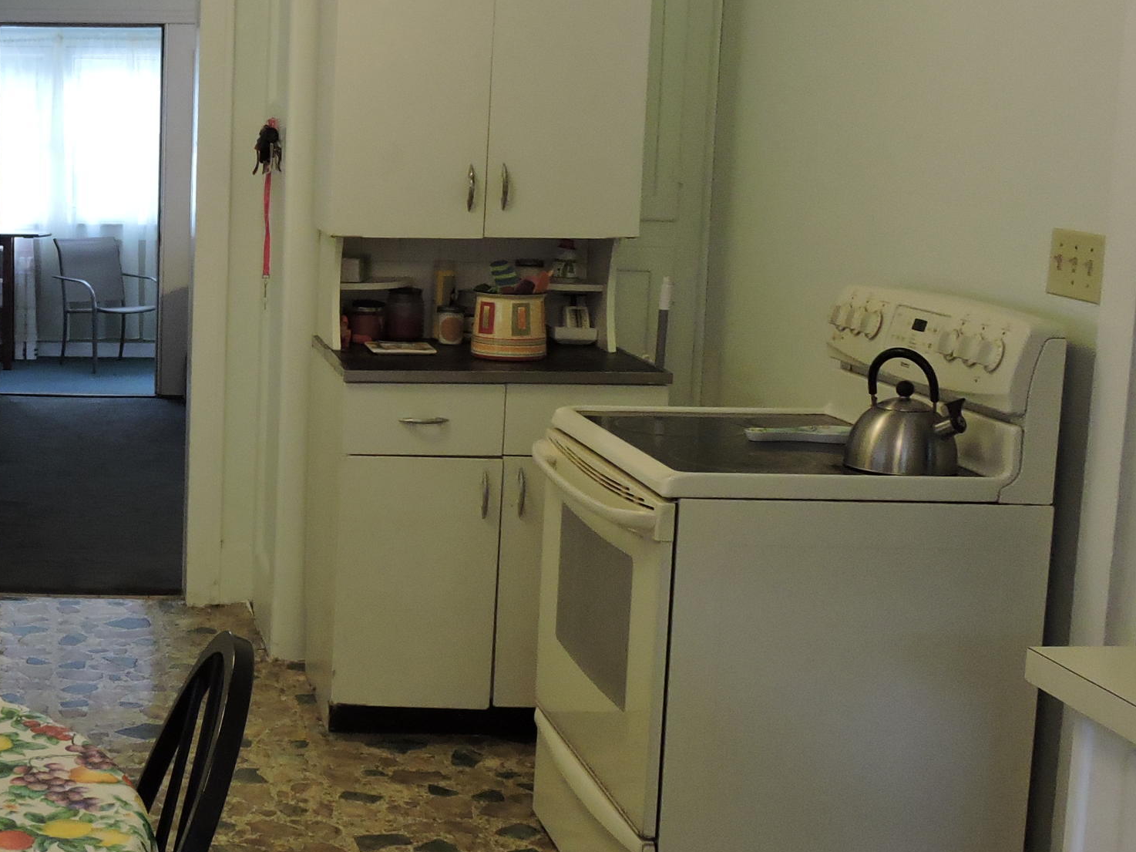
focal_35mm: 57
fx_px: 1870
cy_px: 348
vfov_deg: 25.6
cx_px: -1
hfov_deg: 31.3
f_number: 3.5
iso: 360
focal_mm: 5
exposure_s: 1/30
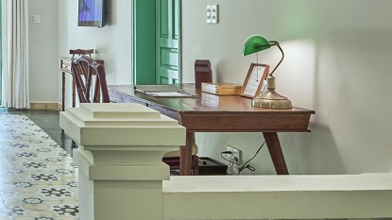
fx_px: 551
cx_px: -75
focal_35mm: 53
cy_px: 20
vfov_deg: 22.0
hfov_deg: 32.6
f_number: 9
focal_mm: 13.8
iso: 200
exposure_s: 1/4
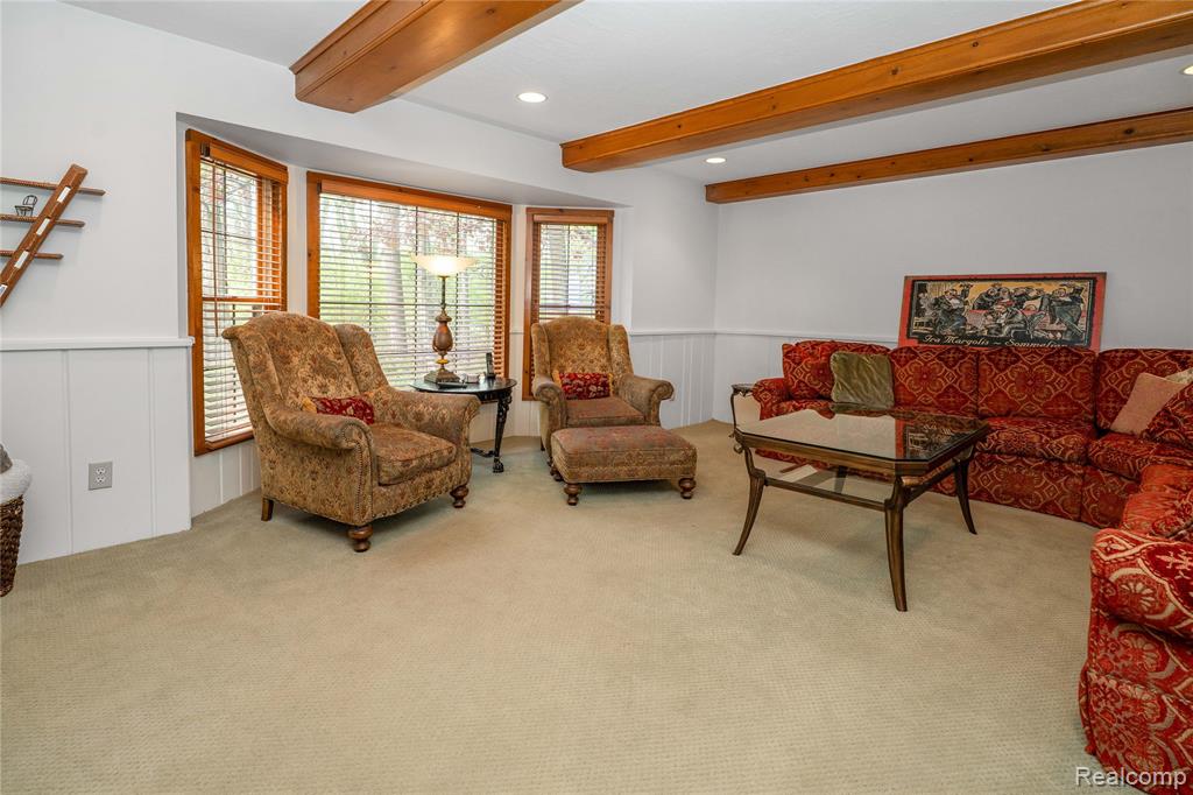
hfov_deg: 96.8
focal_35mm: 16
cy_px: 398
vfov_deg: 73.7
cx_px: 596
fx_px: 530
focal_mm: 16
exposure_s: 1/60
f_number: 5.6
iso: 400
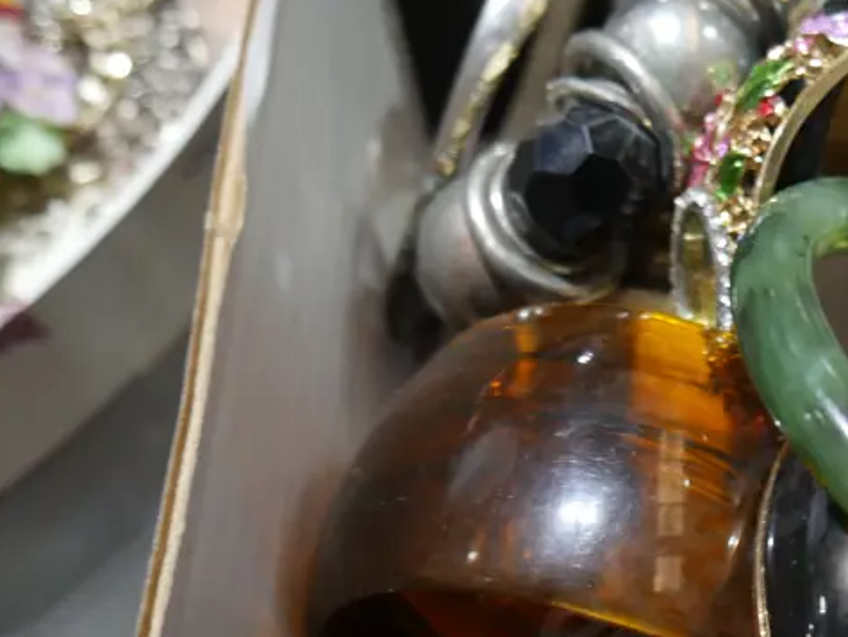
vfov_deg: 21.3
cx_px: 866
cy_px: 424
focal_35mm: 69
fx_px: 1692
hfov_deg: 26.5
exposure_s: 1/60
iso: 640
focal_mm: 16
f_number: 3.6
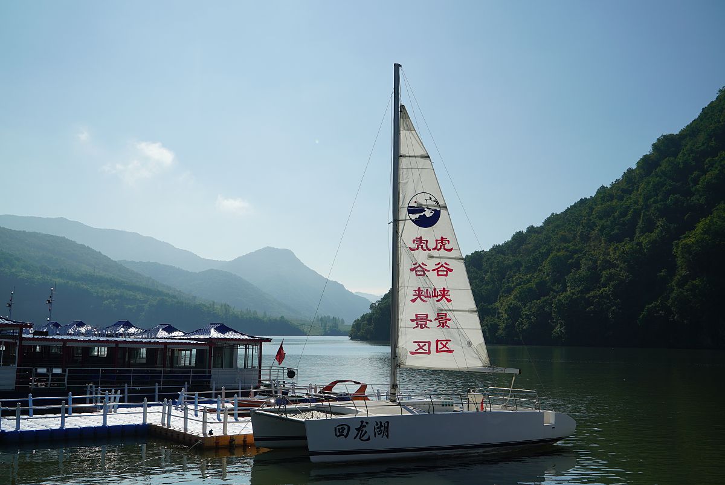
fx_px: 786
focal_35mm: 39
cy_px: 242
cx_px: 362
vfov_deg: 34.3
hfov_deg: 49.5
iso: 100
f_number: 8
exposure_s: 1/400
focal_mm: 39
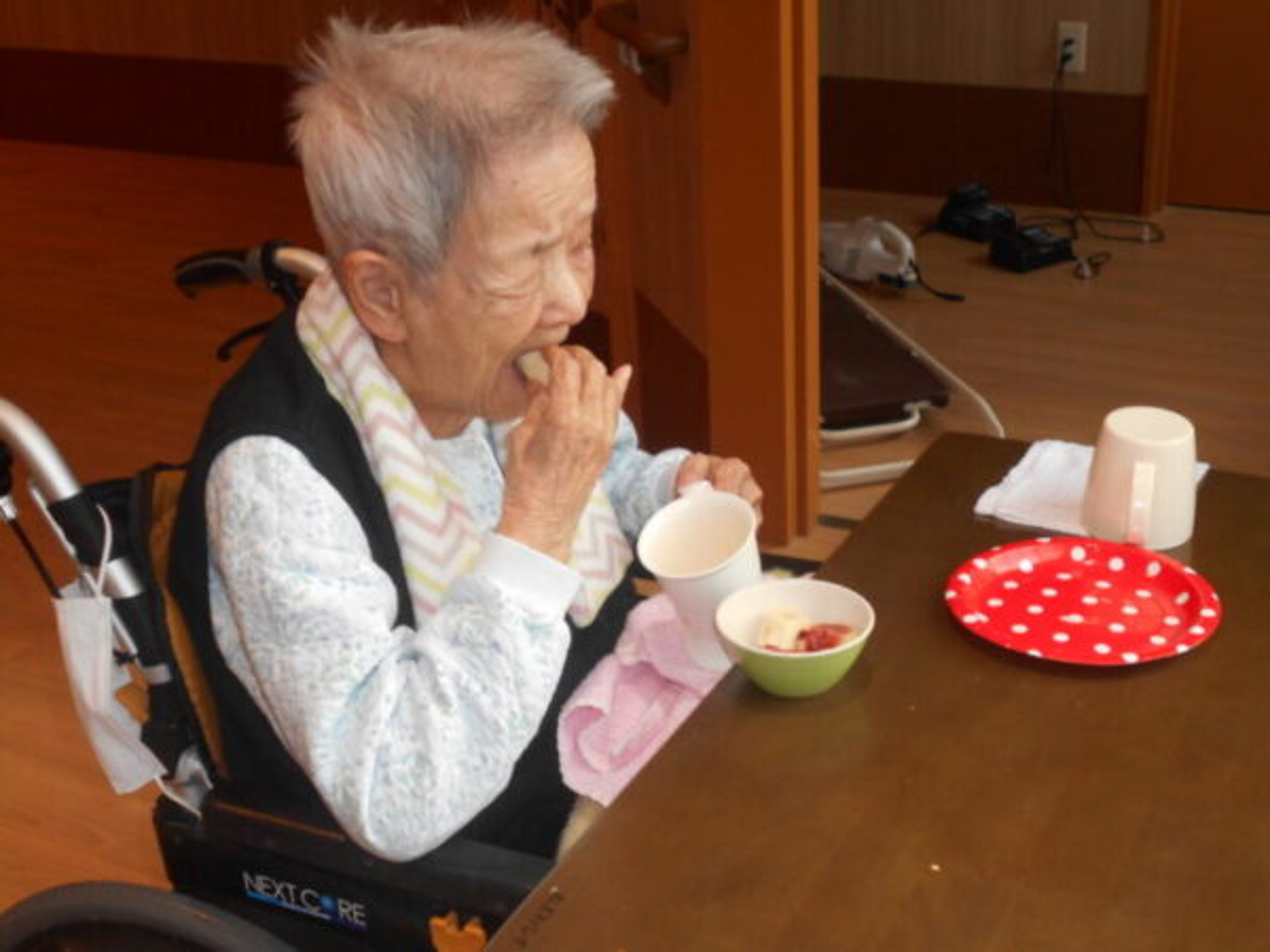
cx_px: 635
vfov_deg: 29.1
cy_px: 476
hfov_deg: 38.2
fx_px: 1834
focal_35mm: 50
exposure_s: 1/60
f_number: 4.5
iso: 200
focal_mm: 8.8
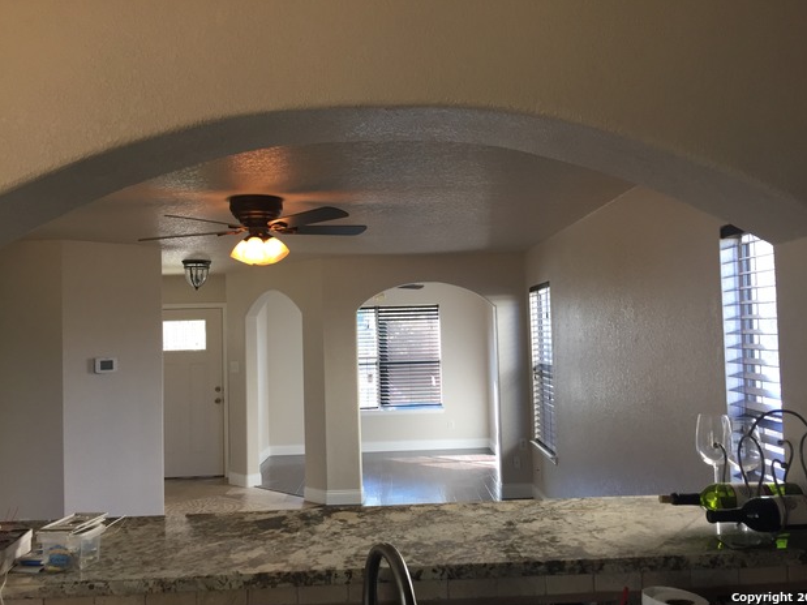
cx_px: 415
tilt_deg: +1.3
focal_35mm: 30
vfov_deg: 46.8
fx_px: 699
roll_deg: +1.0
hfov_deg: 60.0
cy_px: 308
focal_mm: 4.15
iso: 32
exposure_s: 1/30
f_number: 2.2
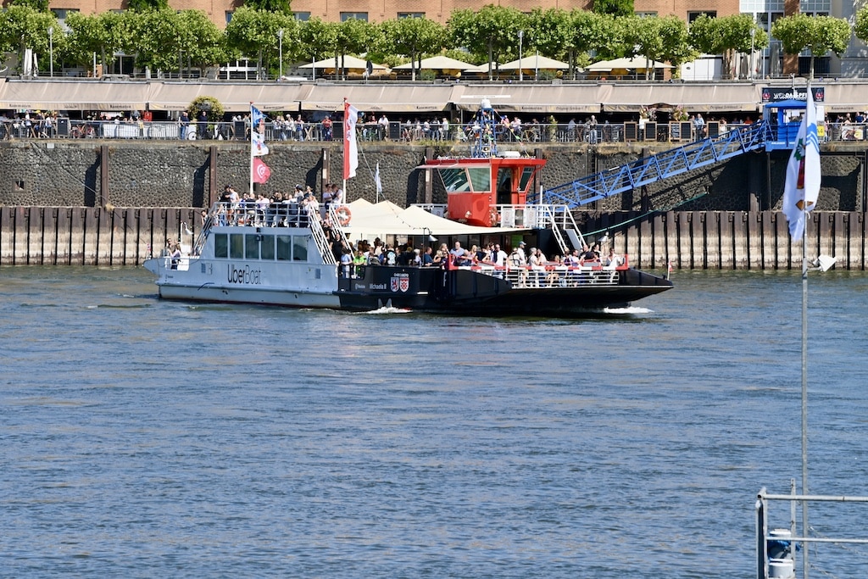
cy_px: 290
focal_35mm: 200
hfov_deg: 10.3
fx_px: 4823
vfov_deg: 6.9
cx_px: 434
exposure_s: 1/160
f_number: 13
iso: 100
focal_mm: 200
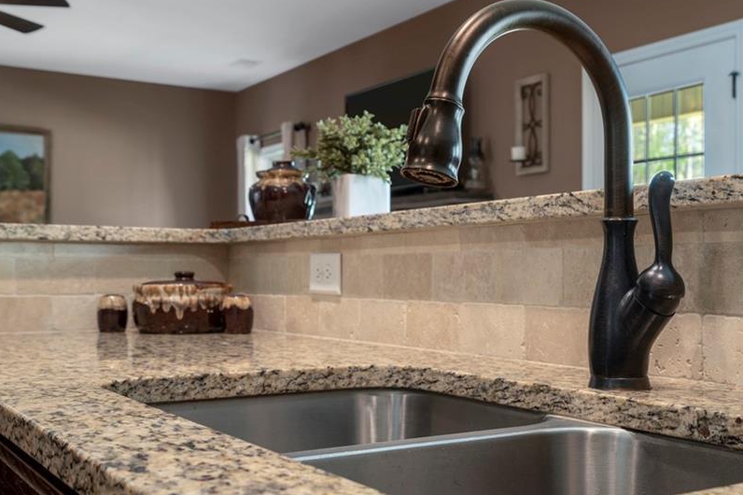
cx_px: 467
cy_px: 290
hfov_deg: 43.3
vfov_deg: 29.8
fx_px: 928
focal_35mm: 45
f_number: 8
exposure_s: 1/1.43
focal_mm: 35
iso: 250
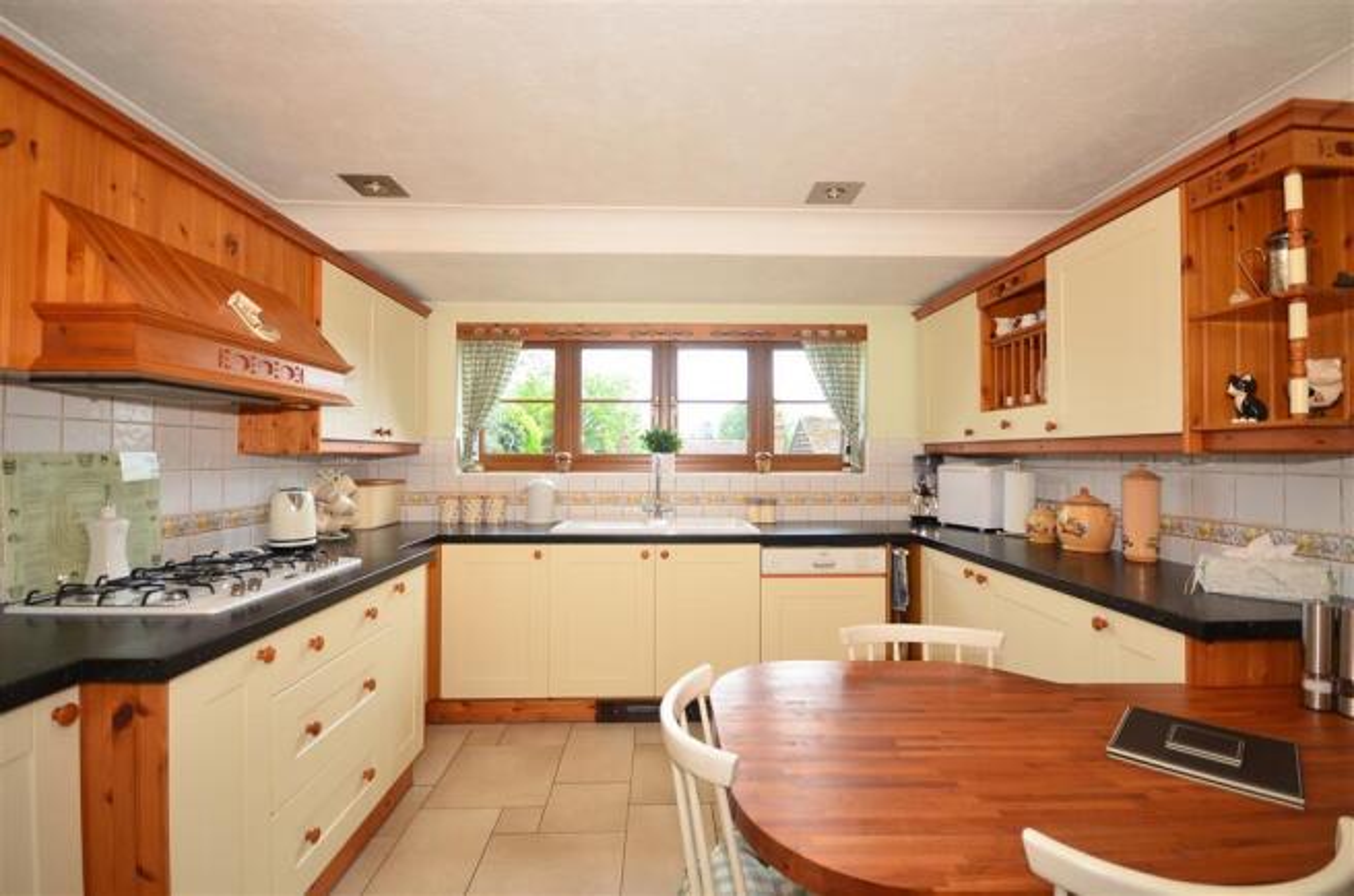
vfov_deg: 77.0
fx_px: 563
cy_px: 448
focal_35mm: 15
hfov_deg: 100.5
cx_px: 677
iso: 200
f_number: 5
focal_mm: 10
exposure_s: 1/60
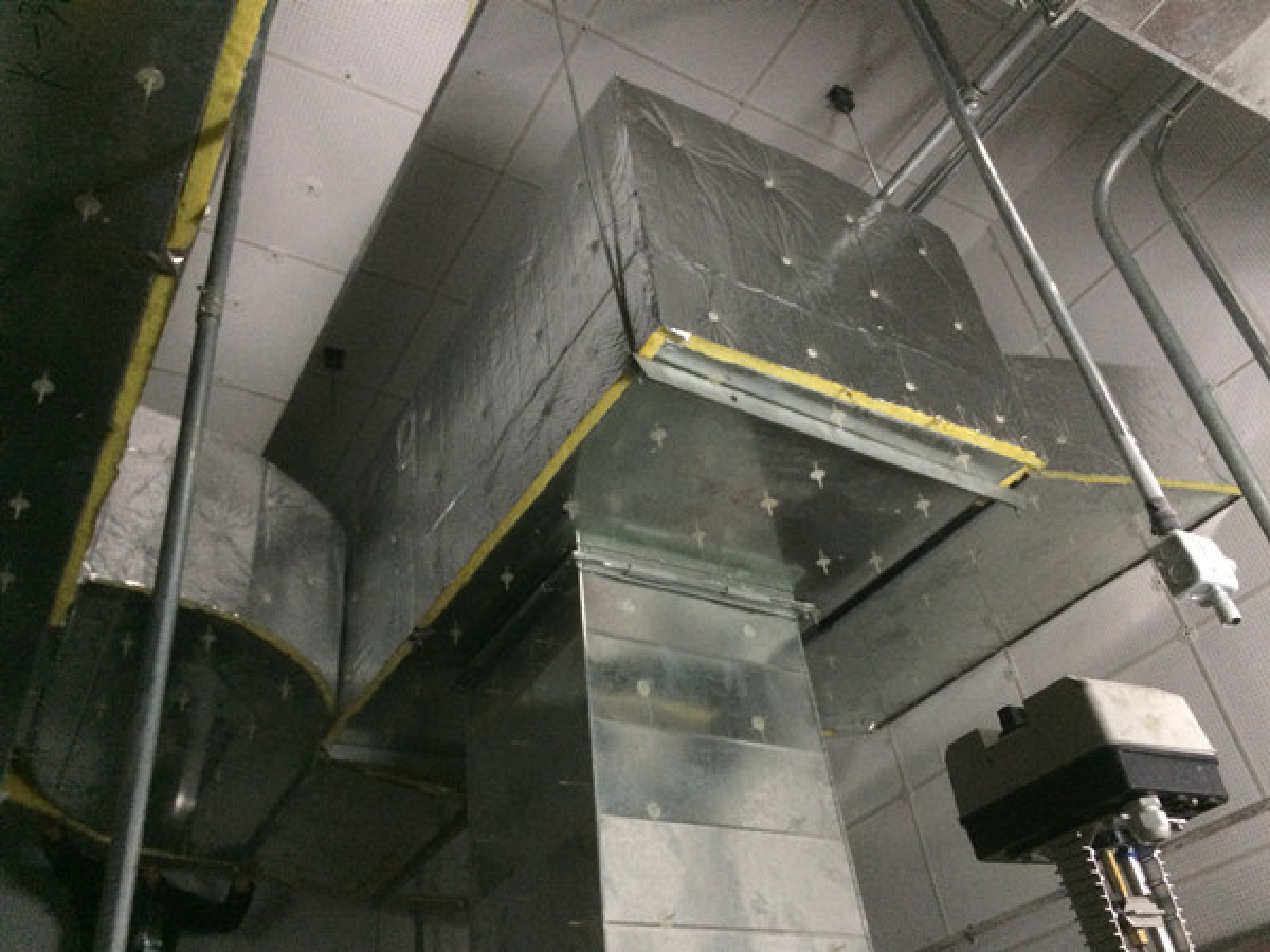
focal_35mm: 29
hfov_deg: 61.7
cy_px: 476
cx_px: 635
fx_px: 1064
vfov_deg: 48.2
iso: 320
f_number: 2.2
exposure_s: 1/15
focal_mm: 4.15
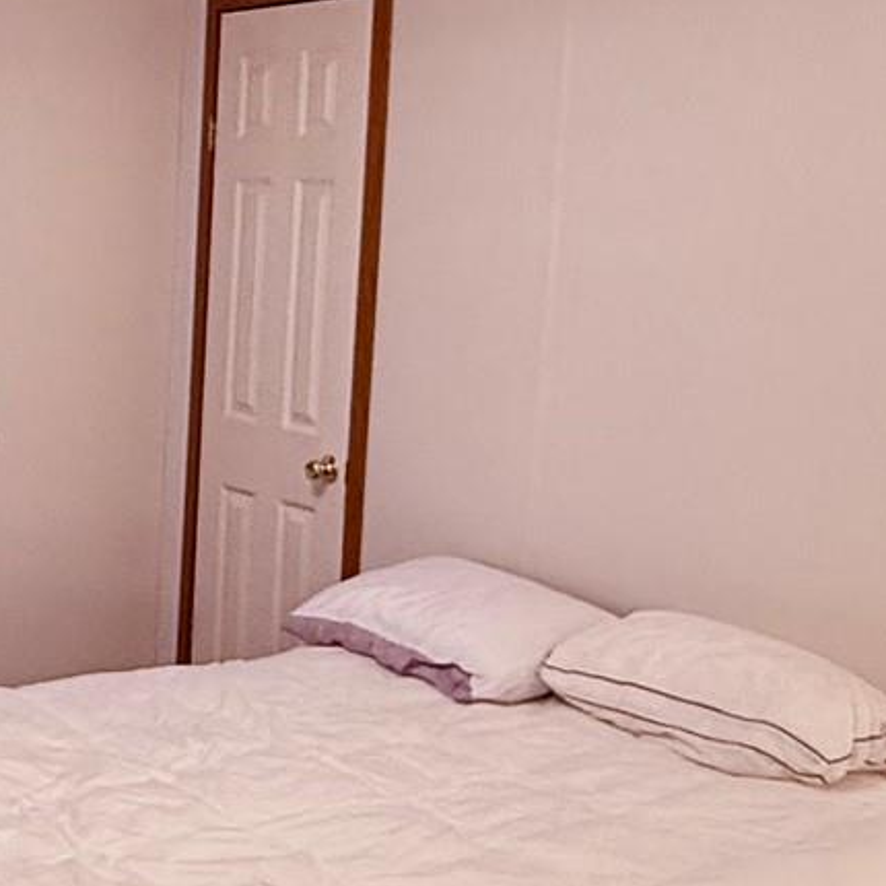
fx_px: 1708
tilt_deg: -6.6
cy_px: 443
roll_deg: -2.5
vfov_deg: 29.1
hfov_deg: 28.8
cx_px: 253
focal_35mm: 59
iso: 250
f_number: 2.2
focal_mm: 2.22
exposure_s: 1/60
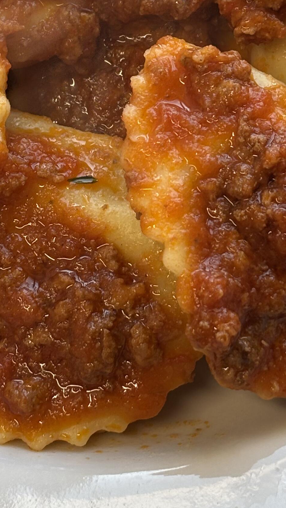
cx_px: 93
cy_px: 77
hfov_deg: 8.9
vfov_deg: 15.6
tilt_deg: -62.8
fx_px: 1834
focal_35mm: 136
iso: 50
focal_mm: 5.96
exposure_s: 1/121
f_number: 1.6
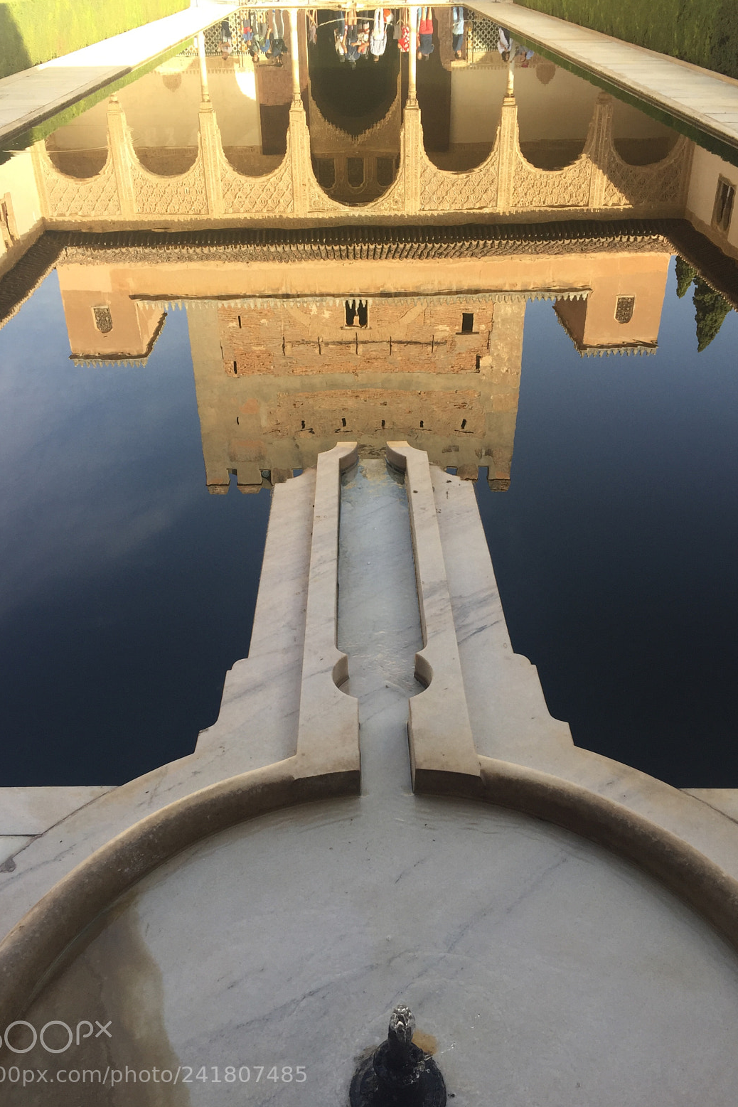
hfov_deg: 42.3
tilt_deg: -31.6
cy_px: 562
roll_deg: -1.4
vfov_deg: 60.3
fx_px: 953
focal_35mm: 31
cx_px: 362
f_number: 2.2
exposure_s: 1/449
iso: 32
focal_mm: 4.15
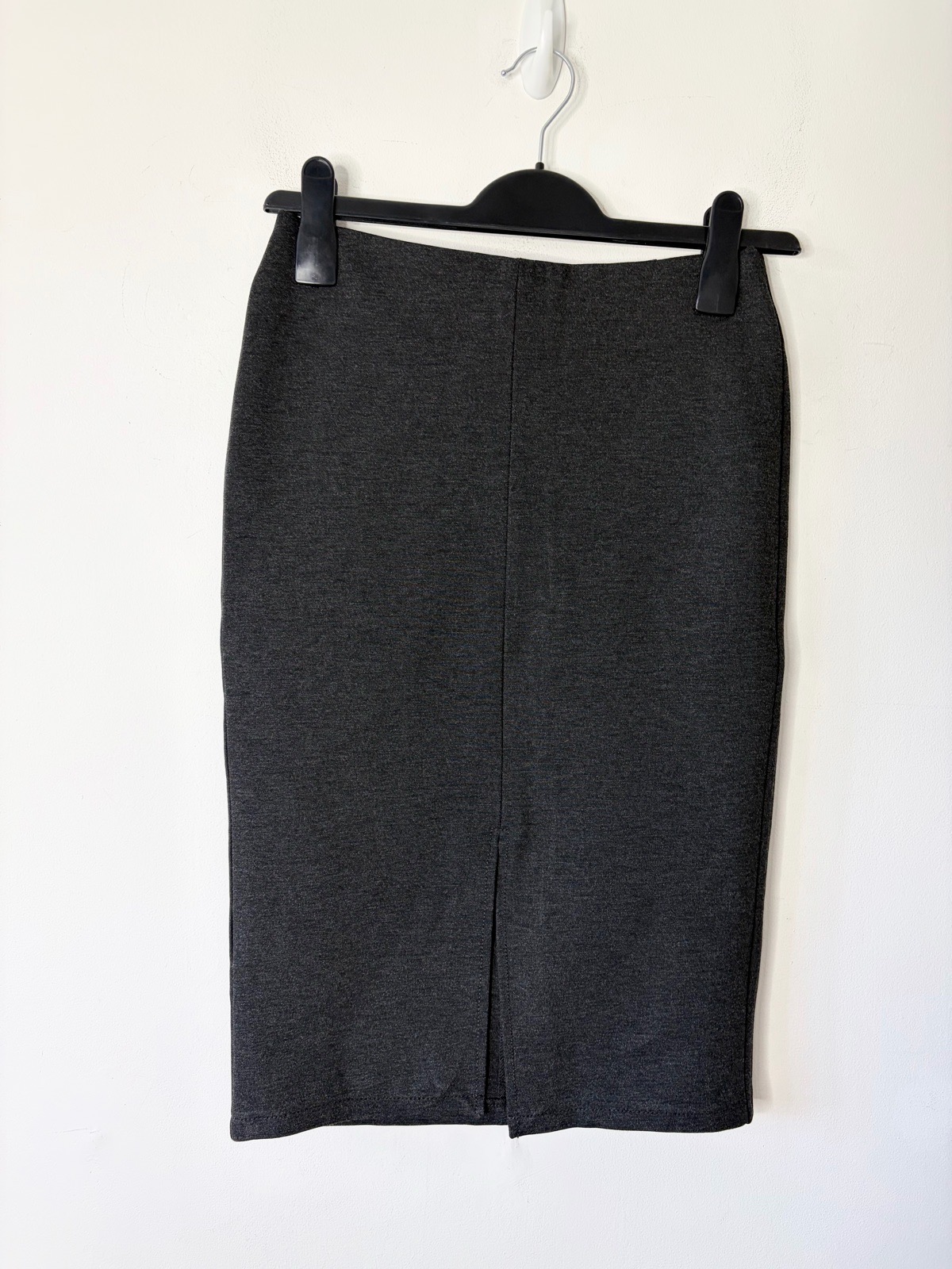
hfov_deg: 53.1
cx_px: 476
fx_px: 953
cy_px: 634
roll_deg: -2.8
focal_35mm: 26
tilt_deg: -2.9
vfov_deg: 67.3
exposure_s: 1/120
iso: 100
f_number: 1.6
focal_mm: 5.96
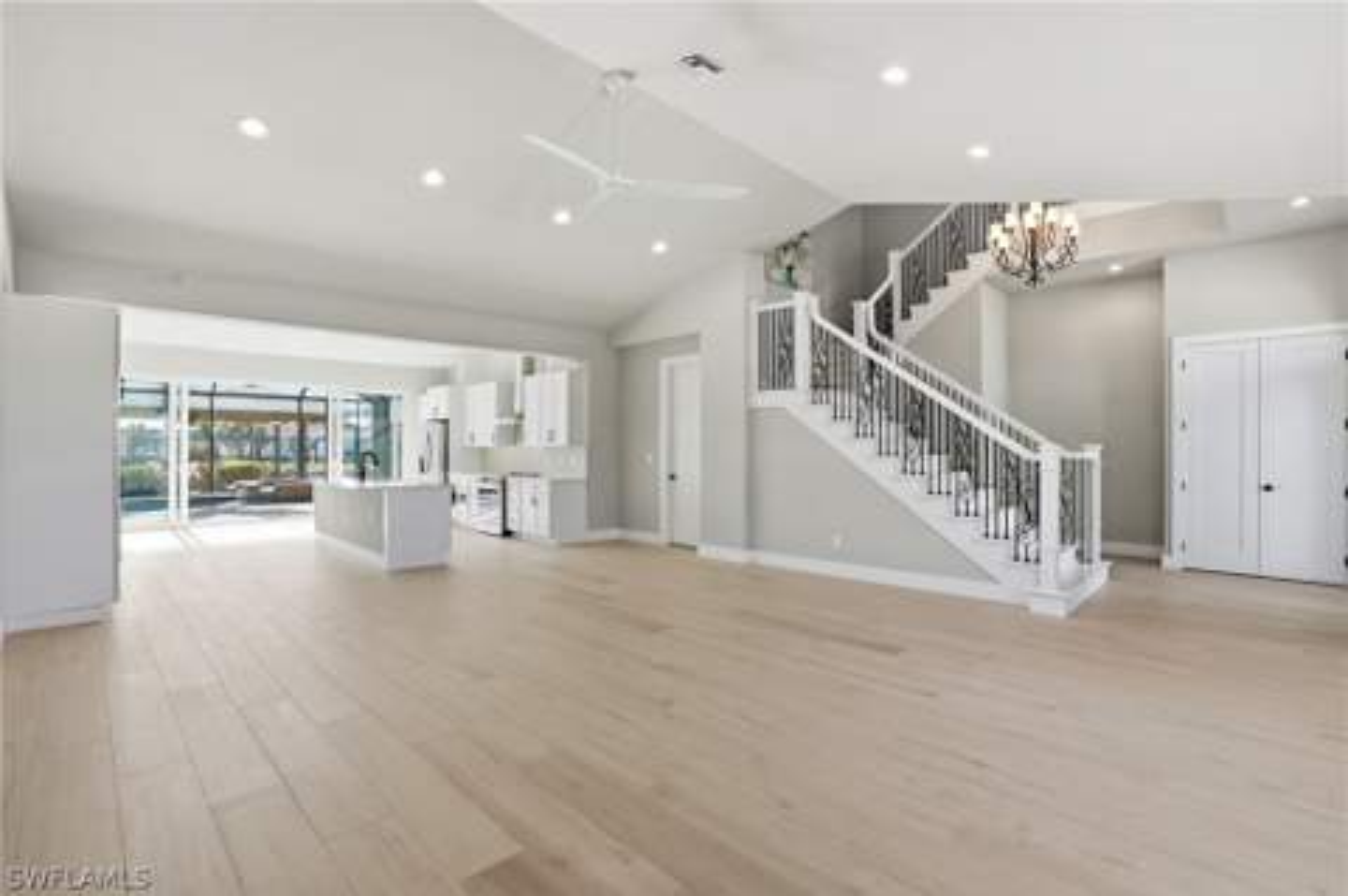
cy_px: 448
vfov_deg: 73.6
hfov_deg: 96.8
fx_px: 598
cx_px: 674
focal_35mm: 16
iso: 500
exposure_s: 1/250
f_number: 9
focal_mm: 16
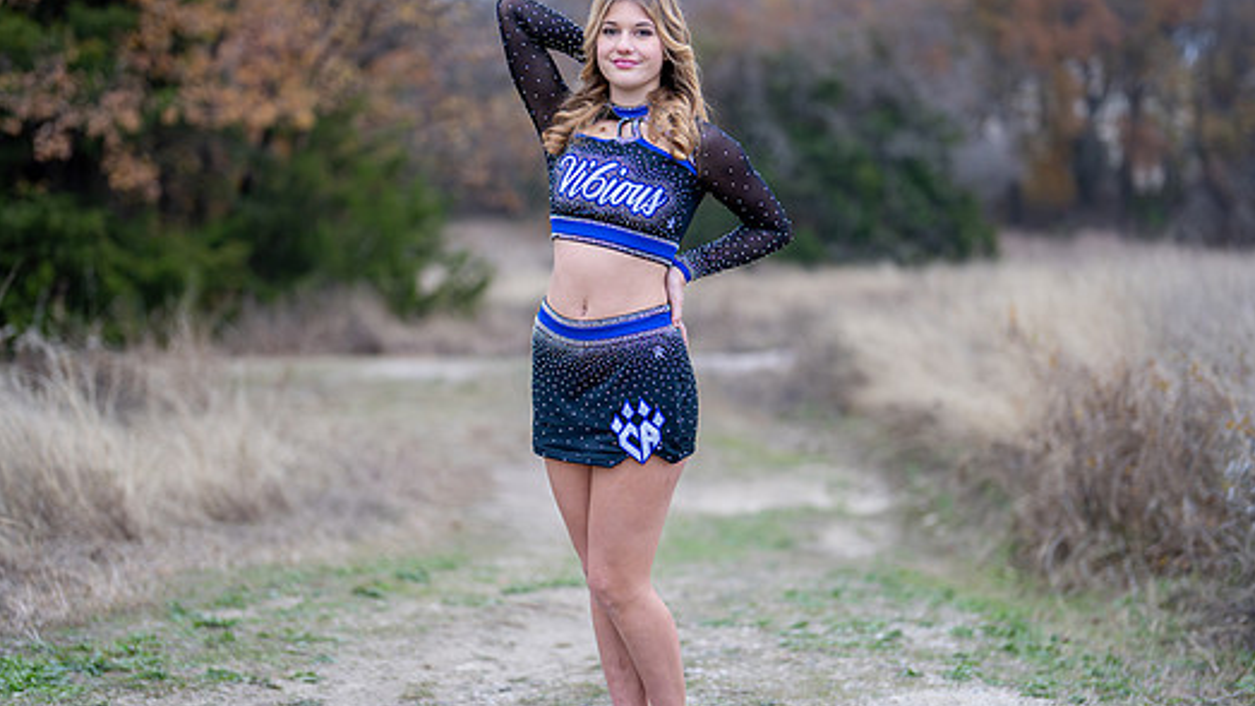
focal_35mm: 75
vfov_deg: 16.1
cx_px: 619
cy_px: 349
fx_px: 2495
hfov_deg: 28.2
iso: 400
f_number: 1.2
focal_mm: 50
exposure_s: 1/1000
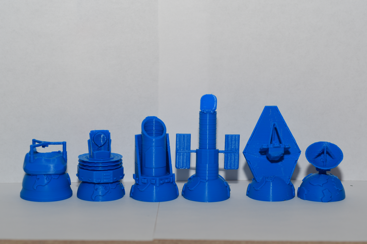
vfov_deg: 15.2
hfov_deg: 22.6
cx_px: 184
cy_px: 122
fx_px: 917
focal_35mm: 90
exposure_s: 1/500
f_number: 5.6
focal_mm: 60
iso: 100
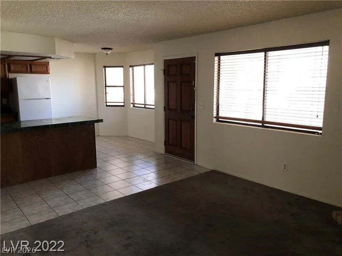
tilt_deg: -9.0
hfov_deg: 63.4
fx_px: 277
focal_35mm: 28
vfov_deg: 49.7
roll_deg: +0.0
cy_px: 128
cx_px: 171
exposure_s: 1/15
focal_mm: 3.99
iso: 80
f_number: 1.8
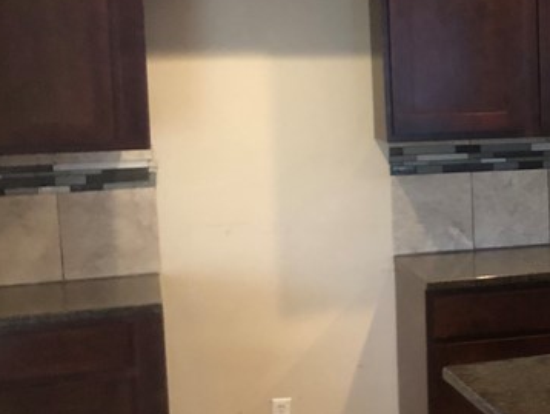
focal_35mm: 80
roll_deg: +1.0
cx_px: 722
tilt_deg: -3.5
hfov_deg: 21.9
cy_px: 200
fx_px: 1272
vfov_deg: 18.5
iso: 100
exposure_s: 1/11
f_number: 1.8
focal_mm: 3.99
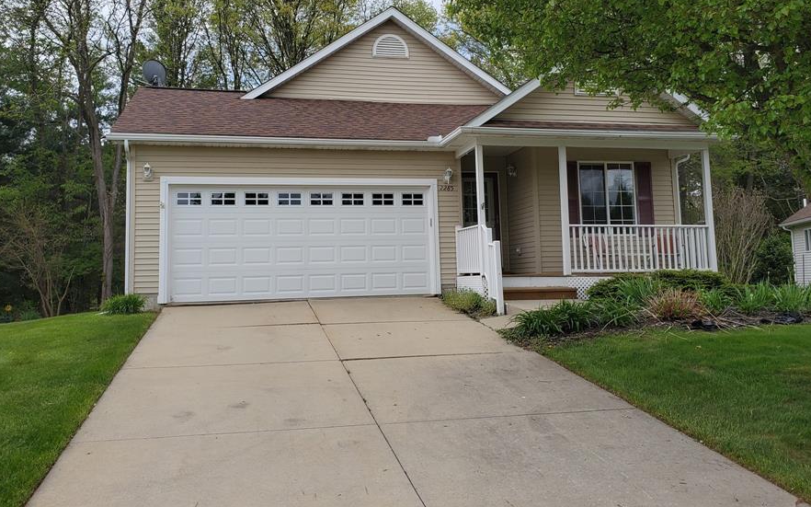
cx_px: 437
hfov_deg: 59.6
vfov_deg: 39.2
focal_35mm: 32
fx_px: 707
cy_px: 199
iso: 50
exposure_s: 1/1433
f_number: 2.4
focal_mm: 4.3
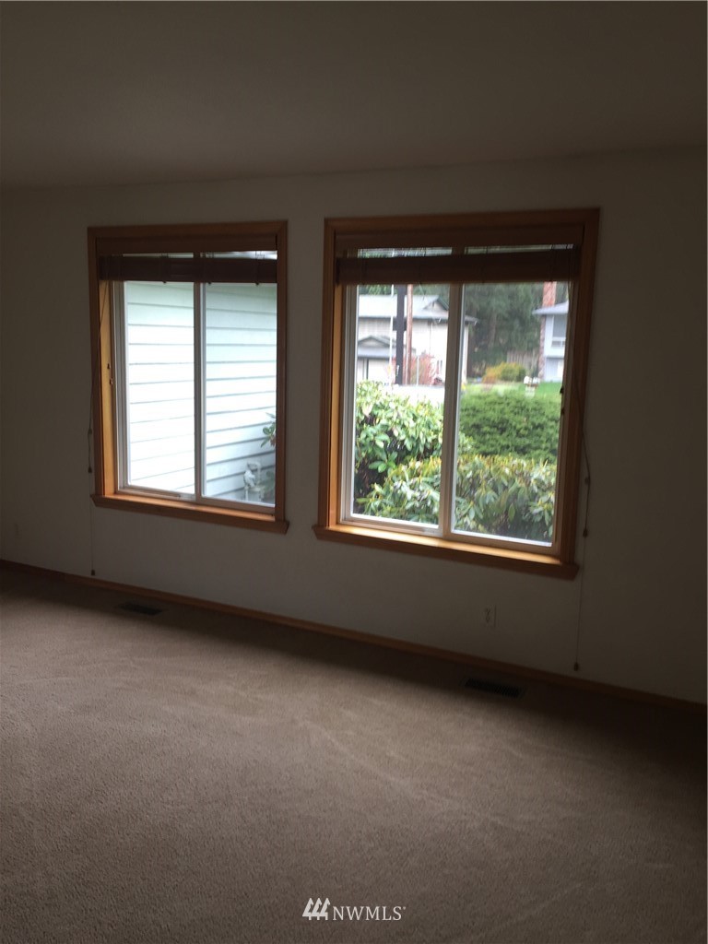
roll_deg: -0.4
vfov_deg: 61.7
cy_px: 472
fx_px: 791
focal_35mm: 29
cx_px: 354
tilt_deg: -10.3
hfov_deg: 48.2
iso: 32
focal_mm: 4.15
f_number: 2.2
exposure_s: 1/40
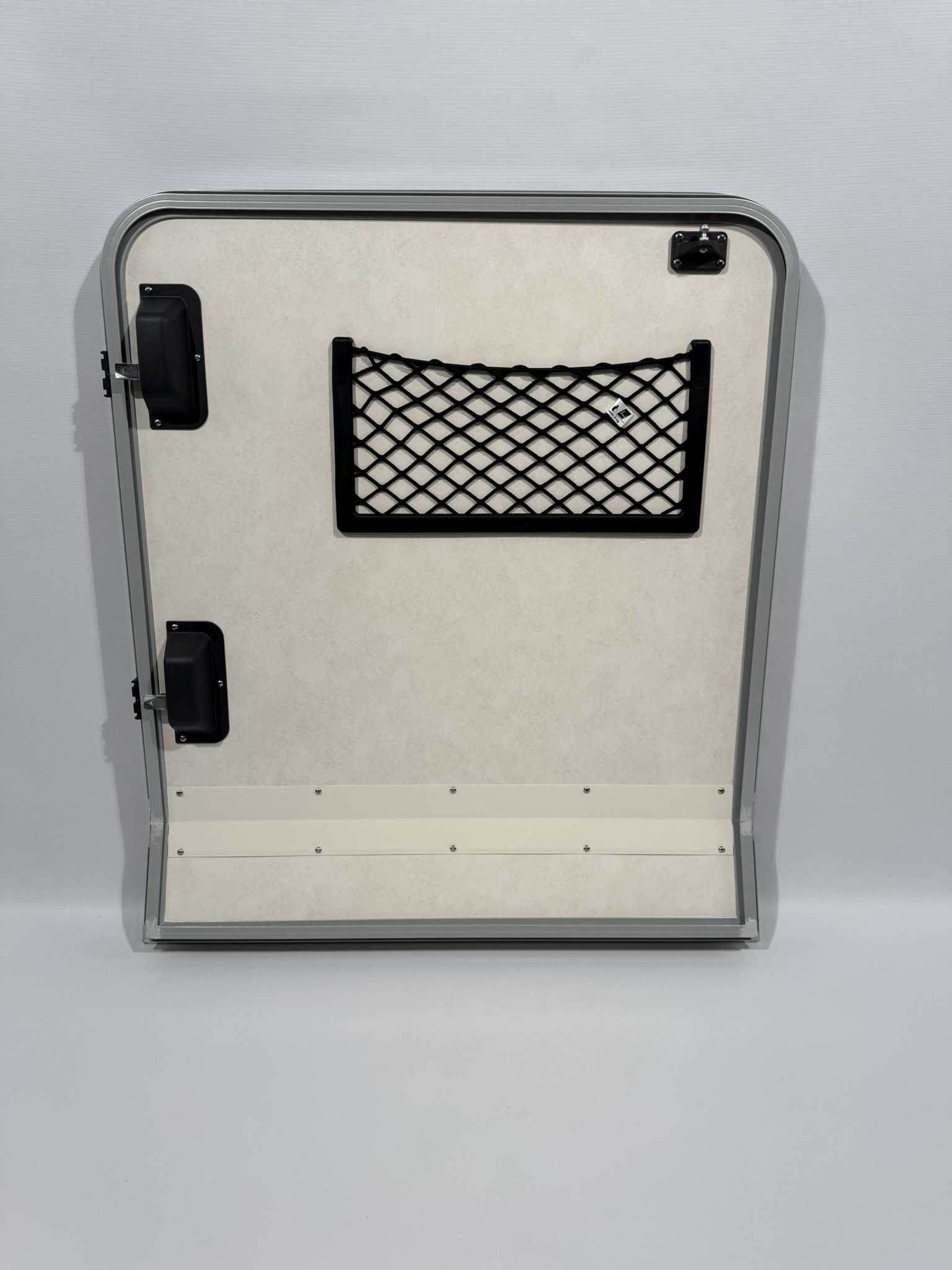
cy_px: 635
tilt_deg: -16.8
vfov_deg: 71.6
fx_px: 880
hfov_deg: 56.8
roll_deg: +0.0
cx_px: 476
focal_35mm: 24
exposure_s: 1/364
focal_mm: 6.76
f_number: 1.78
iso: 80
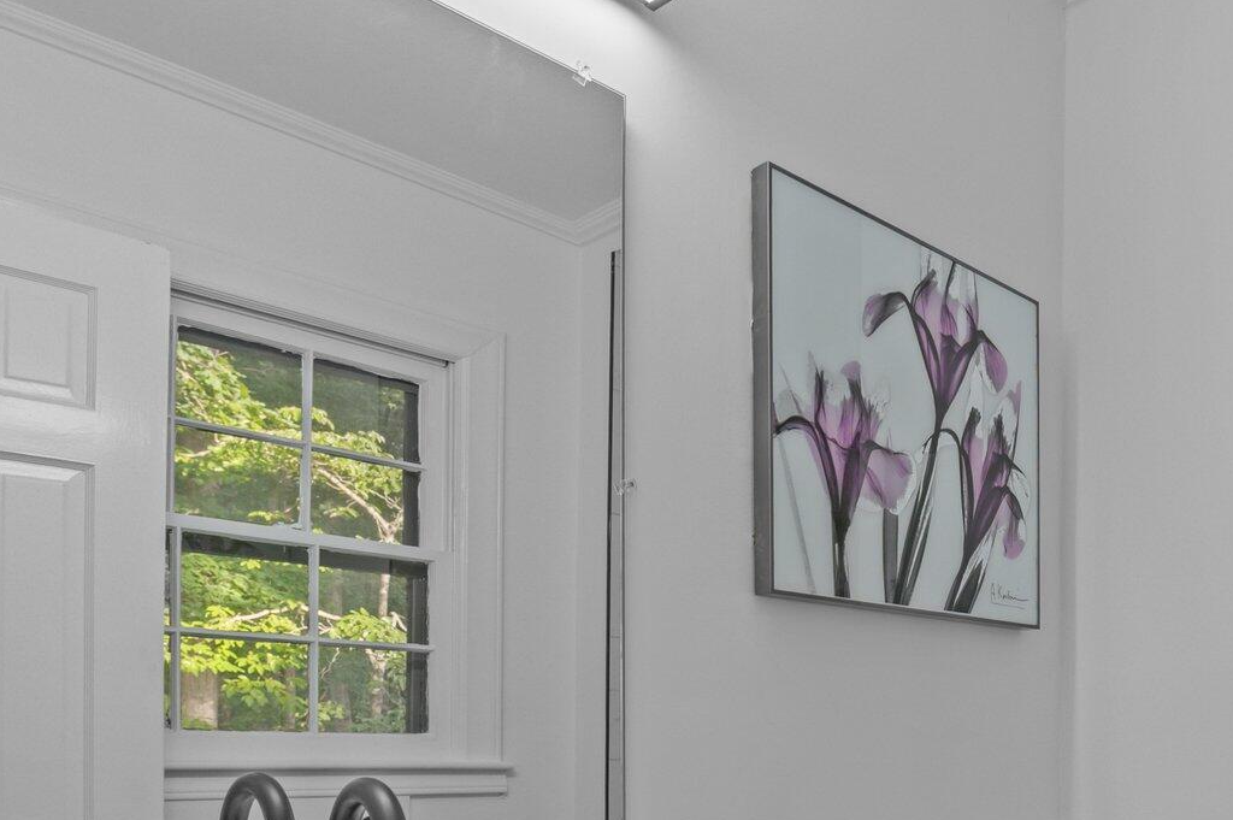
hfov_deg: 54.2
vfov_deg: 40.1
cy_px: 749
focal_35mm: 30
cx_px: 1104
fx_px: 1027
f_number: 6.3
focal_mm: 15
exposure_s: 1/10
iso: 400
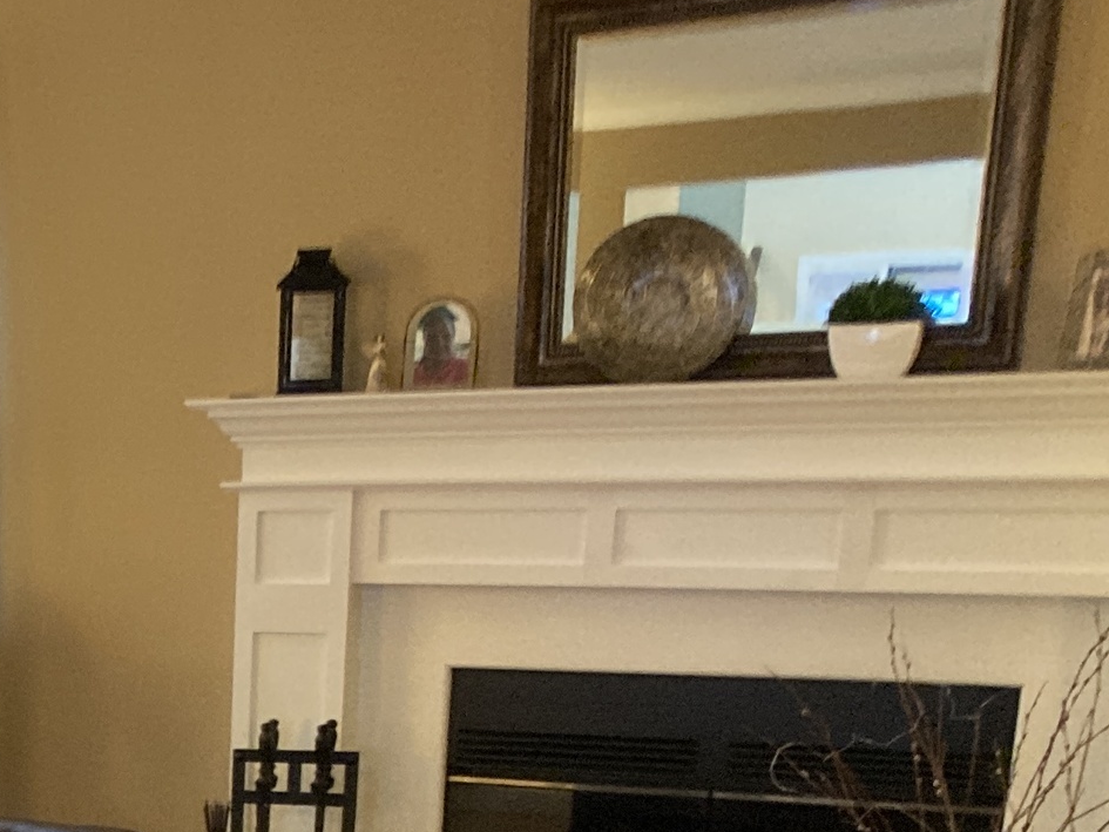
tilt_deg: -17.6
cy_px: 1090
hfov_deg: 20.3
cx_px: -187
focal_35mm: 91
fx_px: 2916
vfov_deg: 15.4
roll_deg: +0.8
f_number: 1.8
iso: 320
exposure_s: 1/60
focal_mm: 3.99
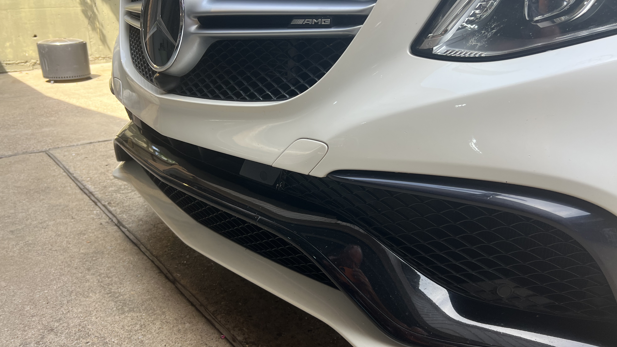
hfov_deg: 66.1
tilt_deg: -19.1
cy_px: 177
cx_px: 301
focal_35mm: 29
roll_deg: +1.7
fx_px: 474
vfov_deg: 40.2
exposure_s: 1/493
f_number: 1.5
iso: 50
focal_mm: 5.7
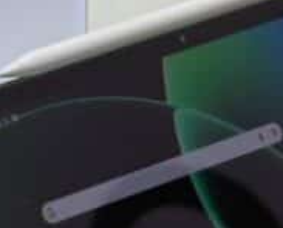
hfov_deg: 4.8
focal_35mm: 398
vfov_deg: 3.9
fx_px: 3339
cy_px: 420
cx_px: -178
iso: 64
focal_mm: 13.3
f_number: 2.6
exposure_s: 1/120
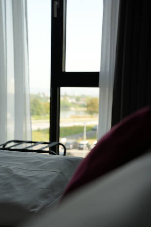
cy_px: 114
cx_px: 76
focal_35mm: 49
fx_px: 308
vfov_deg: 40.3
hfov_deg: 27.5
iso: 100
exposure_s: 1/100
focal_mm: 49
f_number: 5
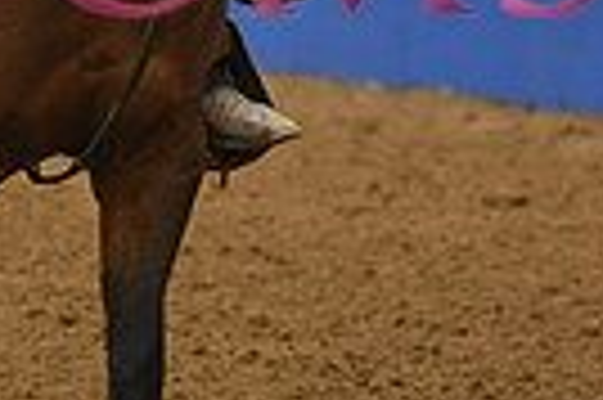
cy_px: -209
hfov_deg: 3.4
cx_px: -9
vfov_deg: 2.3
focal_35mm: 607
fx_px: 10155
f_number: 2.8
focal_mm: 140
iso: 3200
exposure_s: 1/400
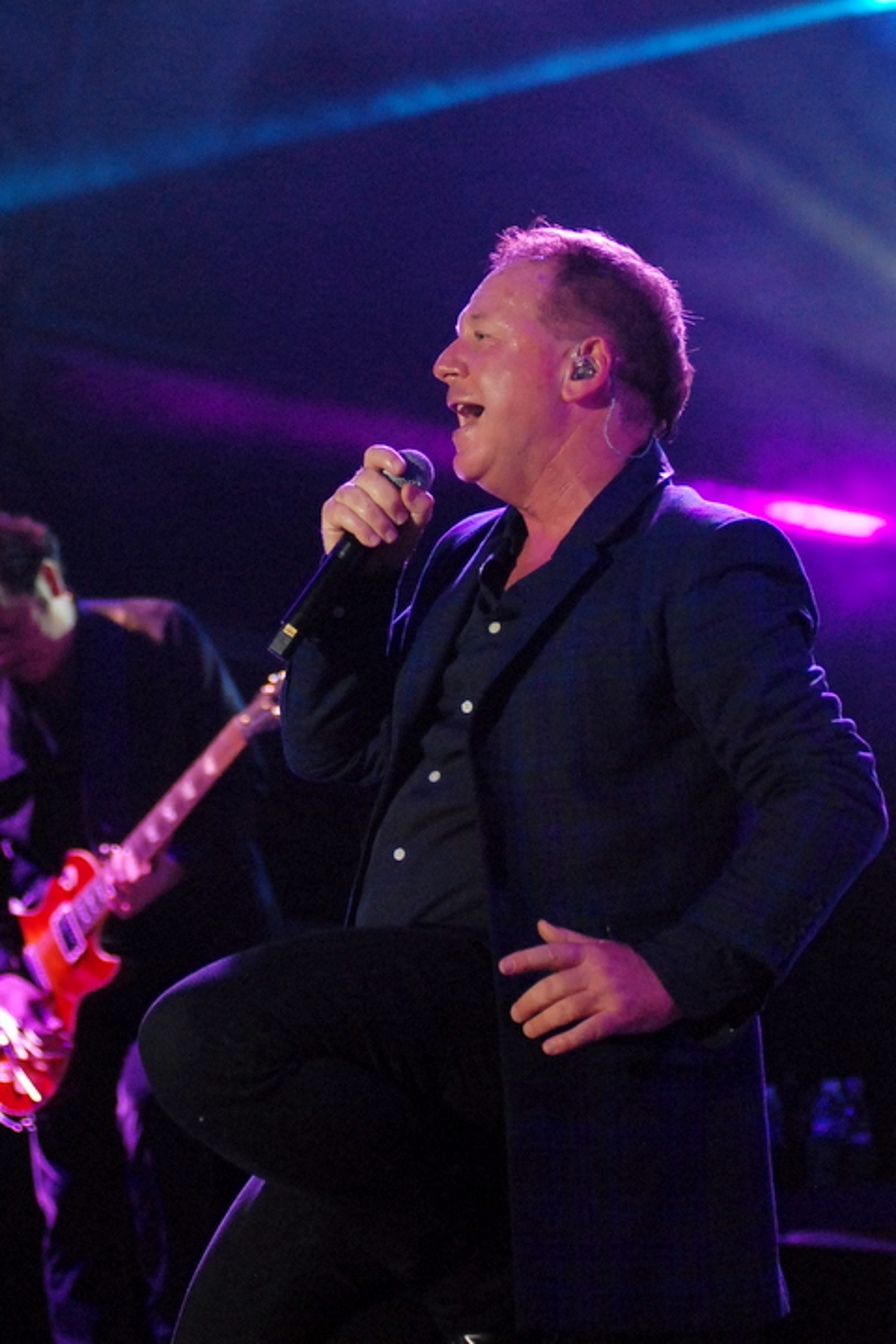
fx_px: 4480
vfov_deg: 17.1
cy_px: 672
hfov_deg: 11.4
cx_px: 448
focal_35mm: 120
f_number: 2.8
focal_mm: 80
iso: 1600
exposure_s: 1/400
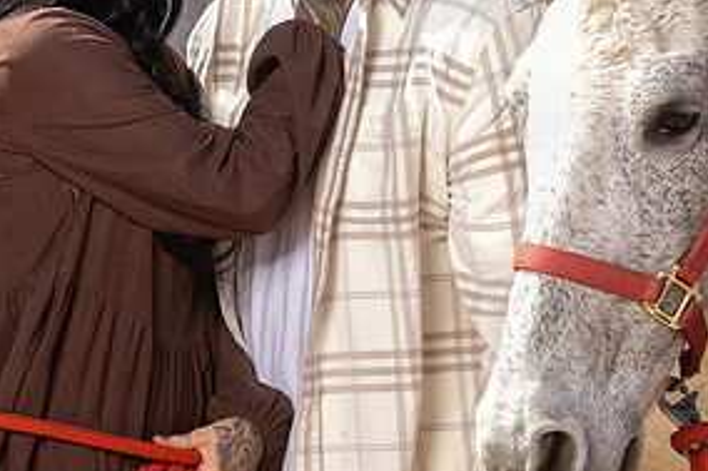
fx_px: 2811
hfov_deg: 14.3
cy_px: 76
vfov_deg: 9.6
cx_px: 277
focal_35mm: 143
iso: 50
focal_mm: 70
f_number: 5.6
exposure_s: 1/250
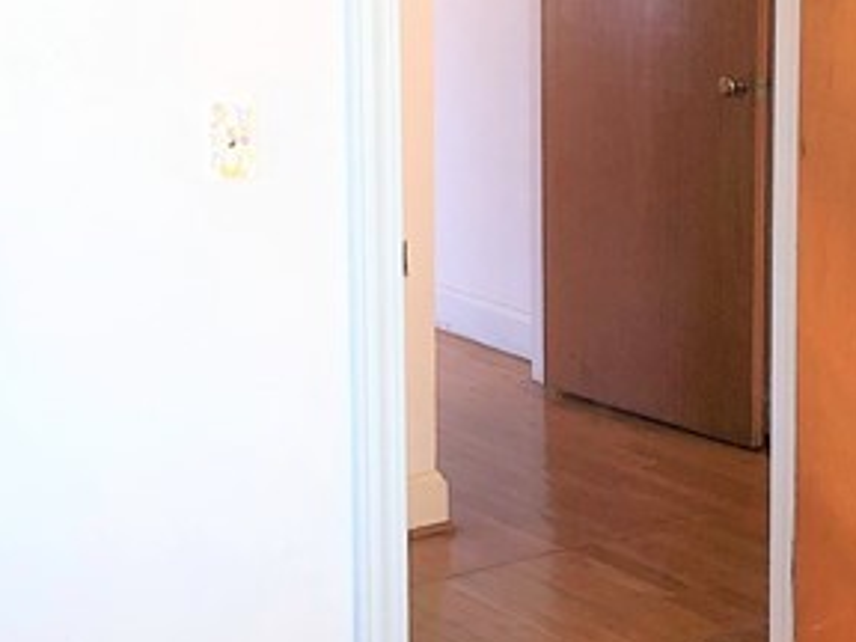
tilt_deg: -9.6
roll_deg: +0.4
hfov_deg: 19.1
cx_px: 446
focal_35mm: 103
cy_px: 232
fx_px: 2547
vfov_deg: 14.3
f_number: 1.8
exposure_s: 1/24
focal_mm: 3.99
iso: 40
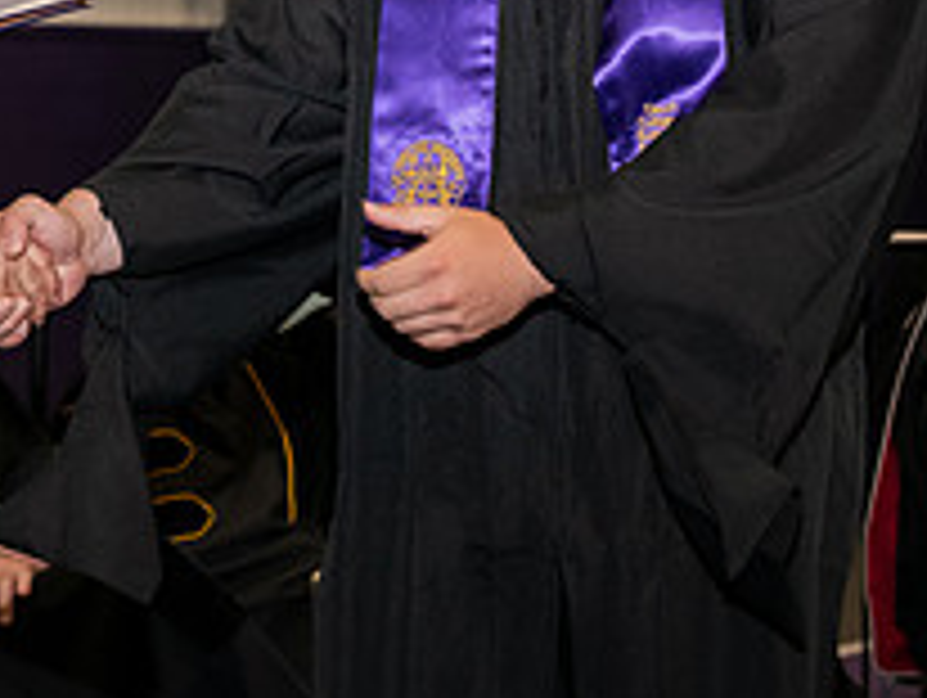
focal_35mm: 203
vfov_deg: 7.3
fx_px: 5443
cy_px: -97
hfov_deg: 9.7
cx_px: 76
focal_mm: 75
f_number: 5.6
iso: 1600
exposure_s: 1/200
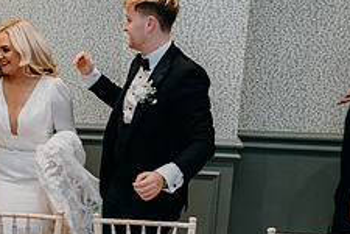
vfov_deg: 21.6
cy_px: 191
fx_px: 603
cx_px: 36
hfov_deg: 30.9
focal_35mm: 62
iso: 2000
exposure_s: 1/160
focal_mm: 24
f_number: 3.5
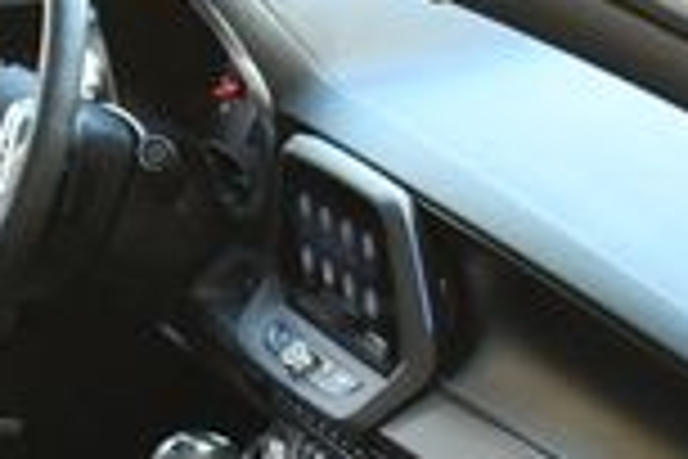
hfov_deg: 13.1
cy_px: 774
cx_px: -225
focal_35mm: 151
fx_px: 2886
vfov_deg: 8.8
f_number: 3.5
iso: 800
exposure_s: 1/200
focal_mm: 18
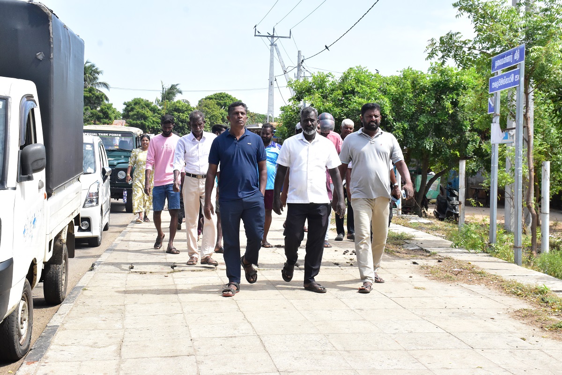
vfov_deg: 25.8
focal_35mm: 52
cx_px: 281
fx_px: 820
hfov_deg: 37.9
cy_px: 188
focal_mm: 35
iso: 2000
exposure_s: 1/800
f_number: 14
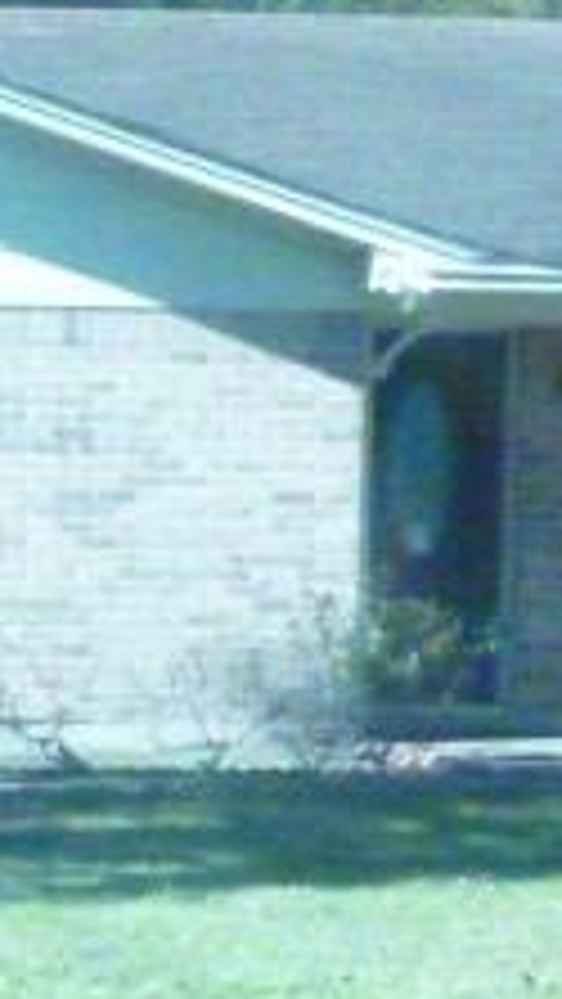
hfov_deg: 6.9
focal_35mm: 173
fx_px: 4580
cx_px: -225
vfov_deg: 12.4
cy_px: 796
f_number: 6.3
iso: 1600
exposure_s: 1/2000
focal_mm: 5
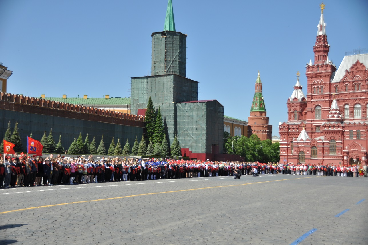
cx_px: 184
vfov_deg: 28.0
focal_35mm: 48
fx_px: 490
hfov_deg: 41.2
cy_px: 122
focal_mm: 32
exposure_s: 1/1000
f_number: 4
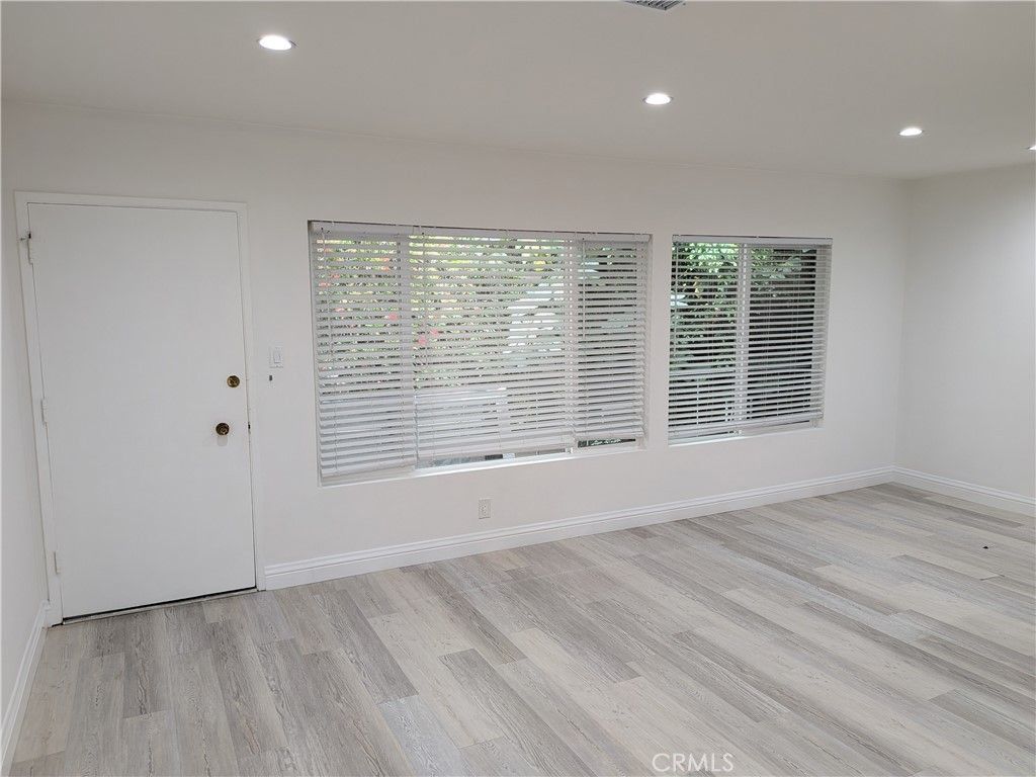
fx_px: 718
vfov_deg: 56.8
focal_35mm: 24
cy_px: 388
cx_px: 518
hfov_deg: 71.6
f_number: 1.7
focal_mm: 4.53
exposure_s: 1/24
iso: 30
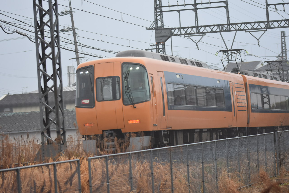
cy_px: 96
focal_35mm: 158
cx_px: 144
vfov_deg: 8.7
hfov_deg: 13.0
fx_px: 1265
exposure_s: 1/800
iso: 800
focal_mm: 105
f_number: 3.2
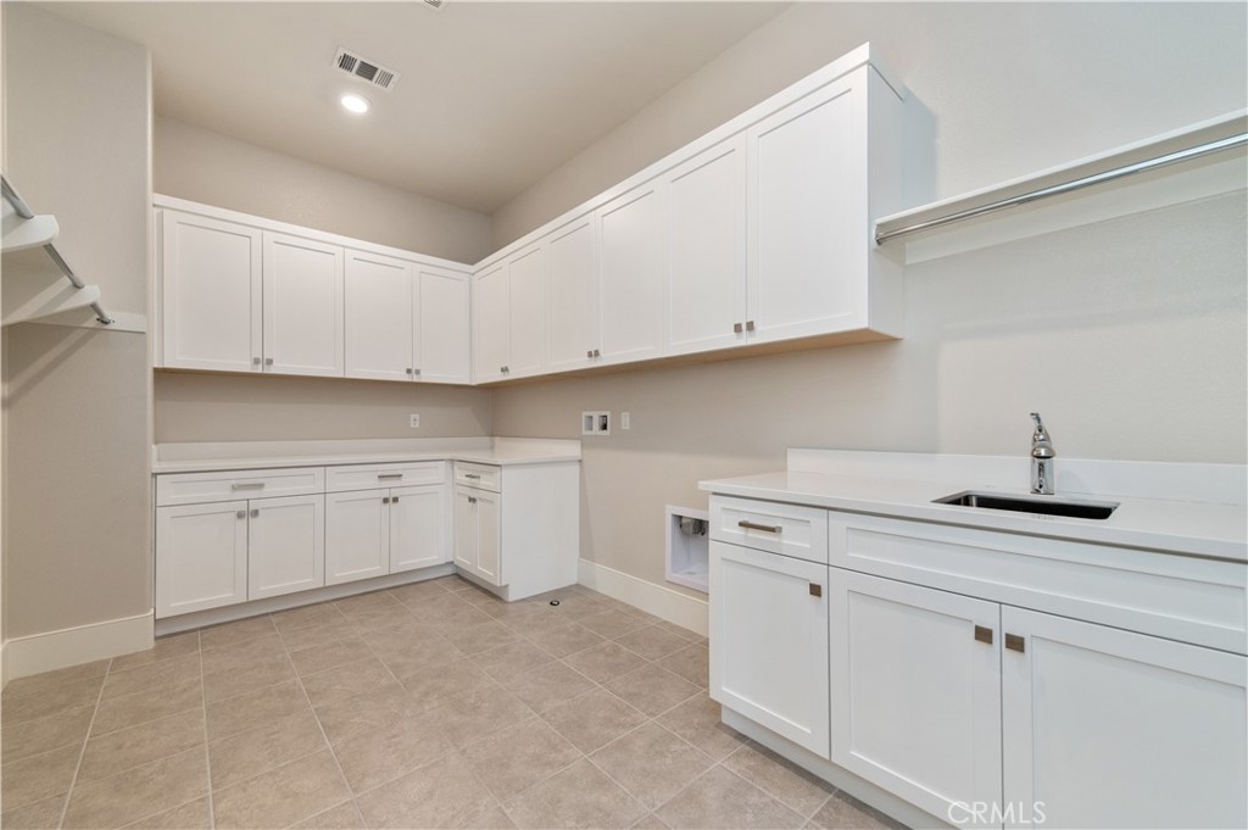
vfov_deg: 81.1
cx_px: 624
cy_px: 415
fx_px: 485
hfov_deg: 104.3
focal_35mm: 14
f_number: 4
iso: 640
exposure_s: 1/60
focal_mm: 14
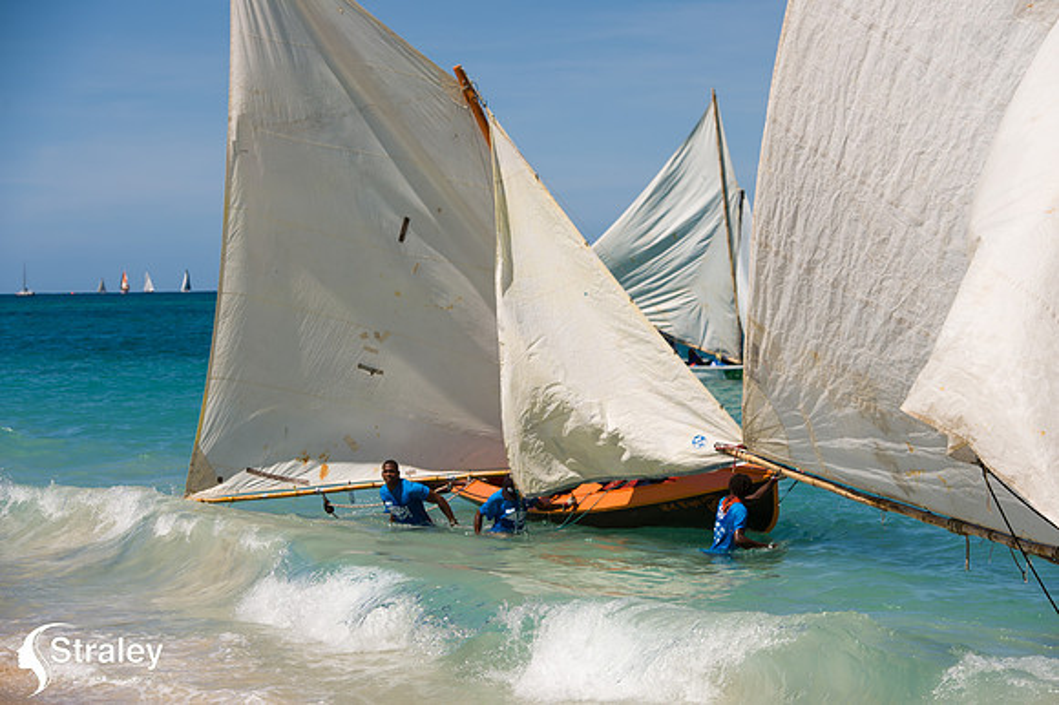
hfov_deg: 18.3
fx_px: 3293
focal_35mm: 112
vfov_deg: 12.2
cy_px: 352
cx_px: 530
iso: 100
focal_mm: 112
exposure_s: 1/800
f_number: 8
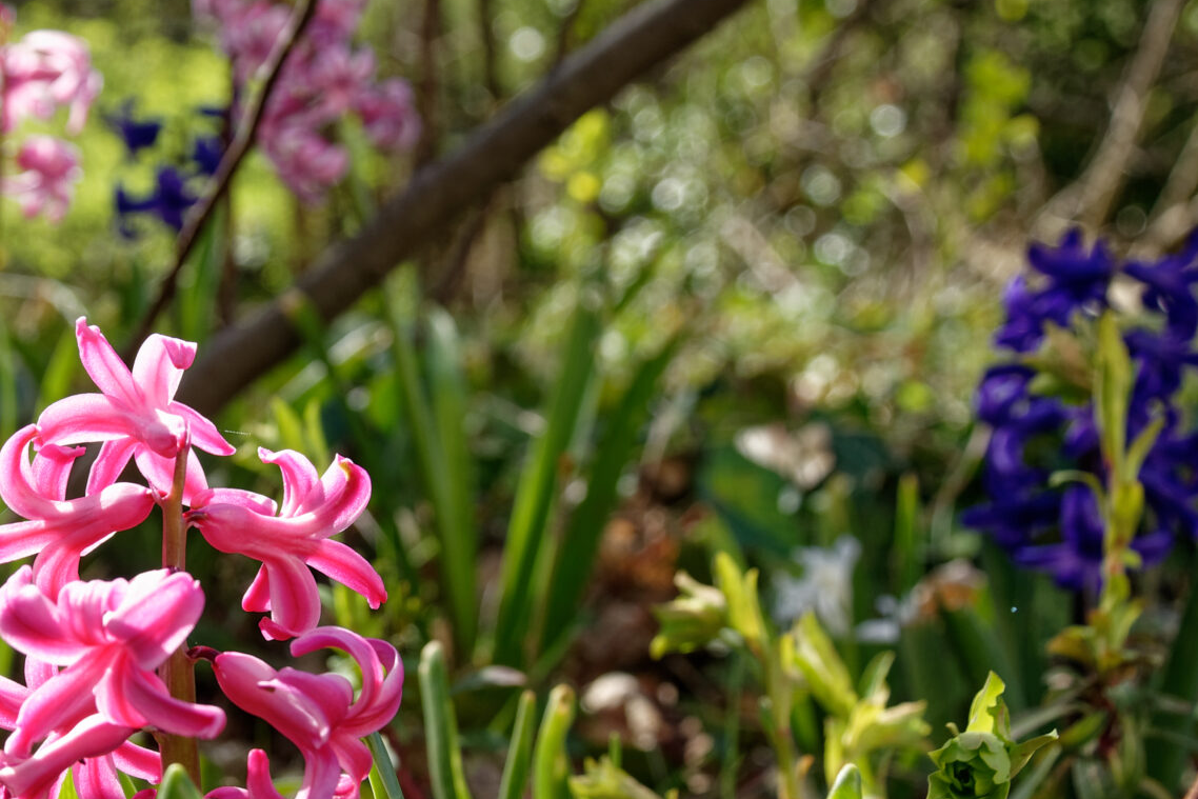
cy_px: 386
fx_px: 2696
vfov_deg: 16.9
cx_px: 135
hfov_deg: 24.4
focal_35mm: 81
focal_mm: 24
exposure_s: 1/125
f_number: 5.6
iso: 200
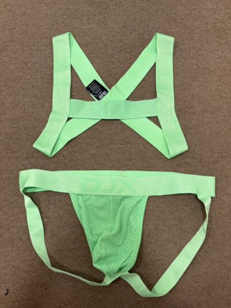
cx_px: 119
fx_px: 240
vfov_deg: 65.3
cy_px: 151
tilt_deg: -73.9
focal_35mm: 27
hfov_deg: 51.4
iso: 160
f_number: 1.6
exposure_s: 1/50
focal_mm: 5.96
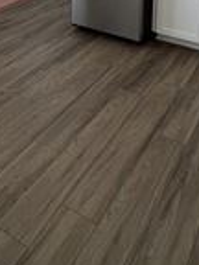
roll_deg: -0.1
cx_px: 69
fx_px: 345
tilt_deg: -6.7
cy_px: -75
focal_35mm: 45
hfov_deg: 32.0
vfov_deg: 32.3
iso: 125
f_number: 1.8
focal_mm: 1.57
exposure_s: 1/60
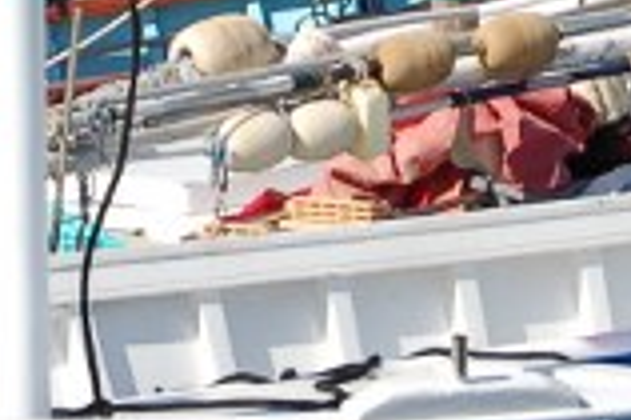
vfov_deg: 3.3
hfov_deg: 4.9
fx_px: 7311
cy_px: -260
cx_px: 331
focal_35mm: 418
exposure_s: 1/400
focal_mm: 55
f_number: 10
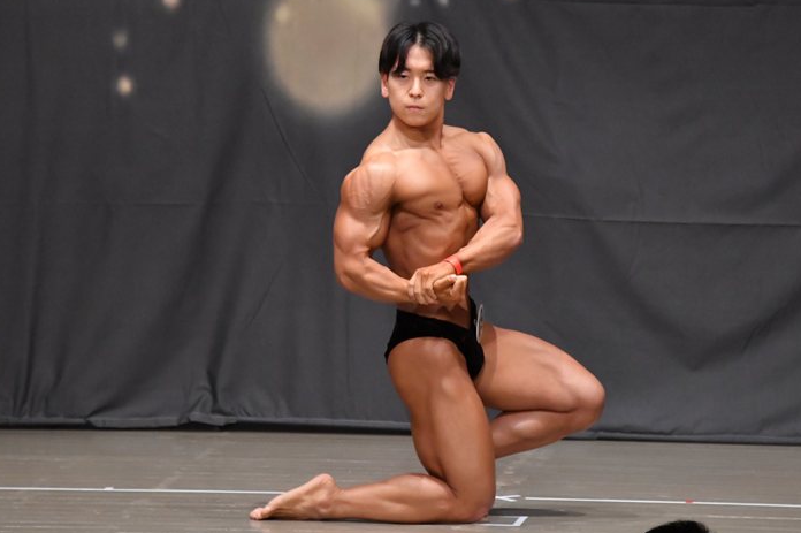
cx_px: 414
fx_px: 7426
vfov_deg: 4.1
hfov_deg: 6.2
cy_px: 266
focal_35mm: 334
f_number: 5.6
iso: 6400
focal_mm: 200
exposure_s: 1/400
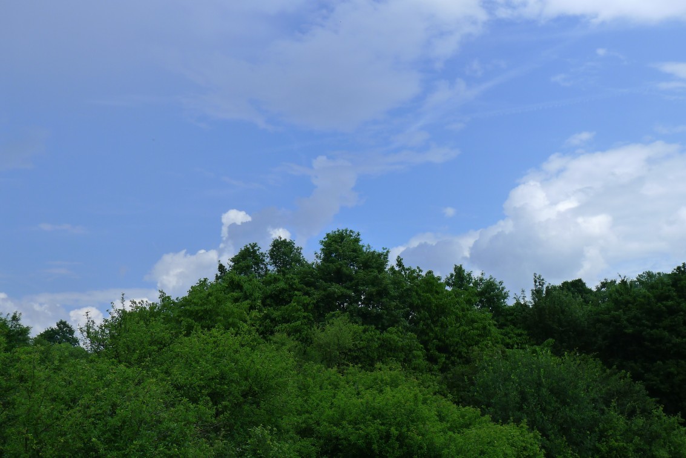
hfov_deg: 45.4
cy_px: 229
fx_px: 820
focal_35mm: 43
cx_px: 343
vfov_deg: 31.2
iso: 125
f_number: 4
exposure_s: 1/800
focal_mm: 9.2
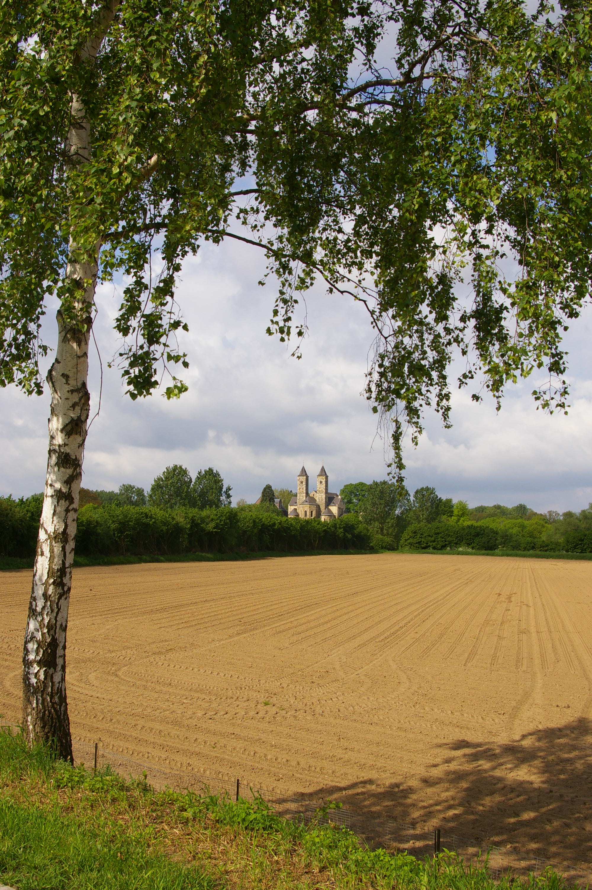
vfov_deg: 49.6
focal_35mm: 39
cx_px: 296
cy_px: 445
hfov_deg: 34.1
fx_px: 964
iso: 200
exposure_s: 1/250
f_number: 13
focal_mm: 26
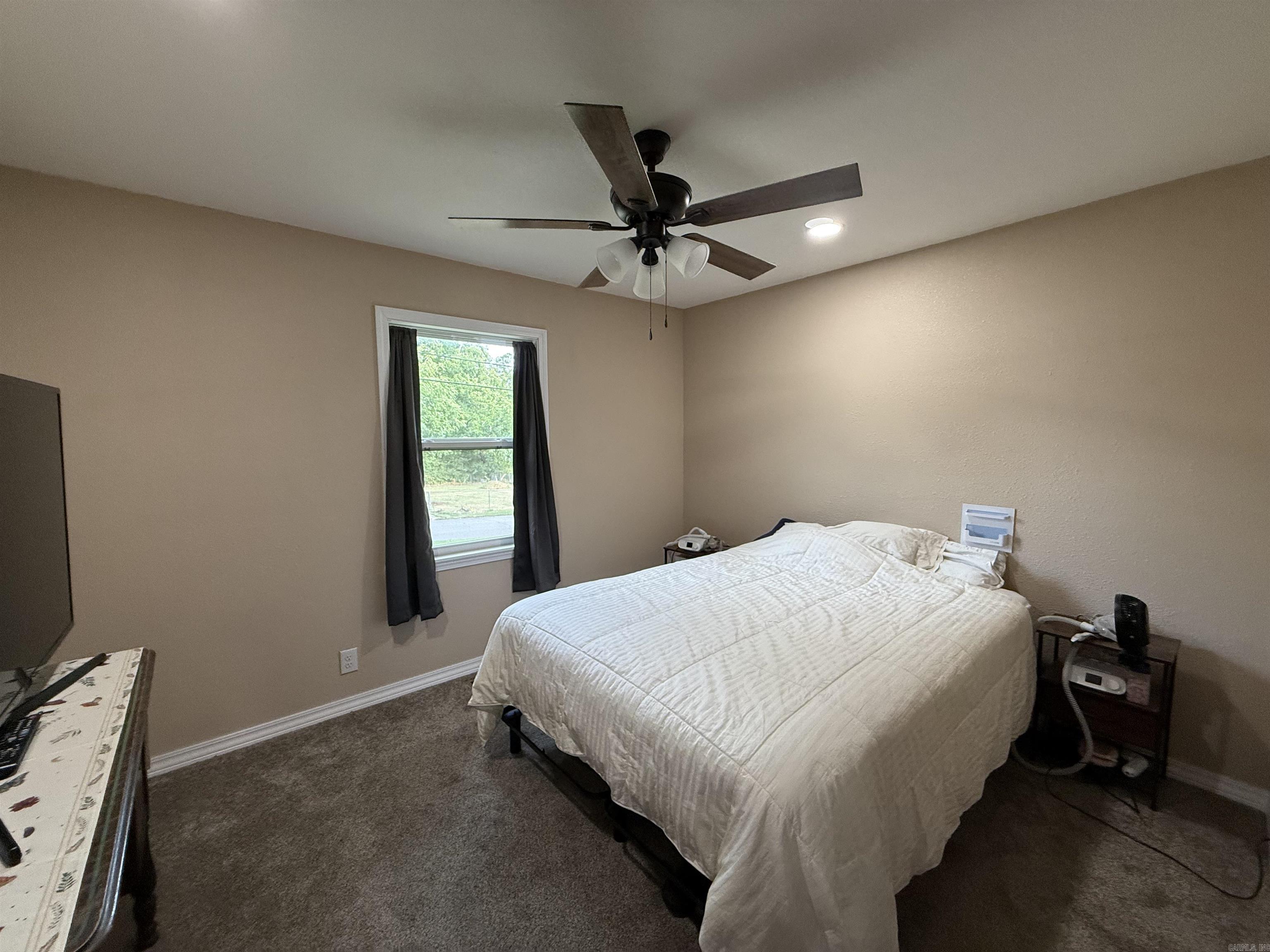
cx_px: 635
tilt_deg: -3.3
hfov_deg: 102.1
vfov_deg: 85.7
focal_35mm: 14
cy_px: 476
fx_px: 514
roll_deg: +0.6
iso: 250
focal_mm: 2.22
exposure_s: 1/120
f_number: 2.2
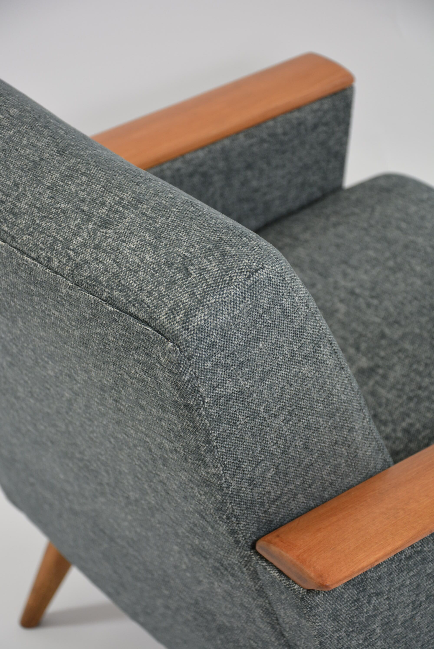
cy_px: 324
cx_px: 217
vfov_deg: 20.6
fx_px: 1787
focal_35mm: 99
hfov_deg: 13.8
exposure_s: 1/160
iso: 800
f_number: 5.3
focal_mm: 66
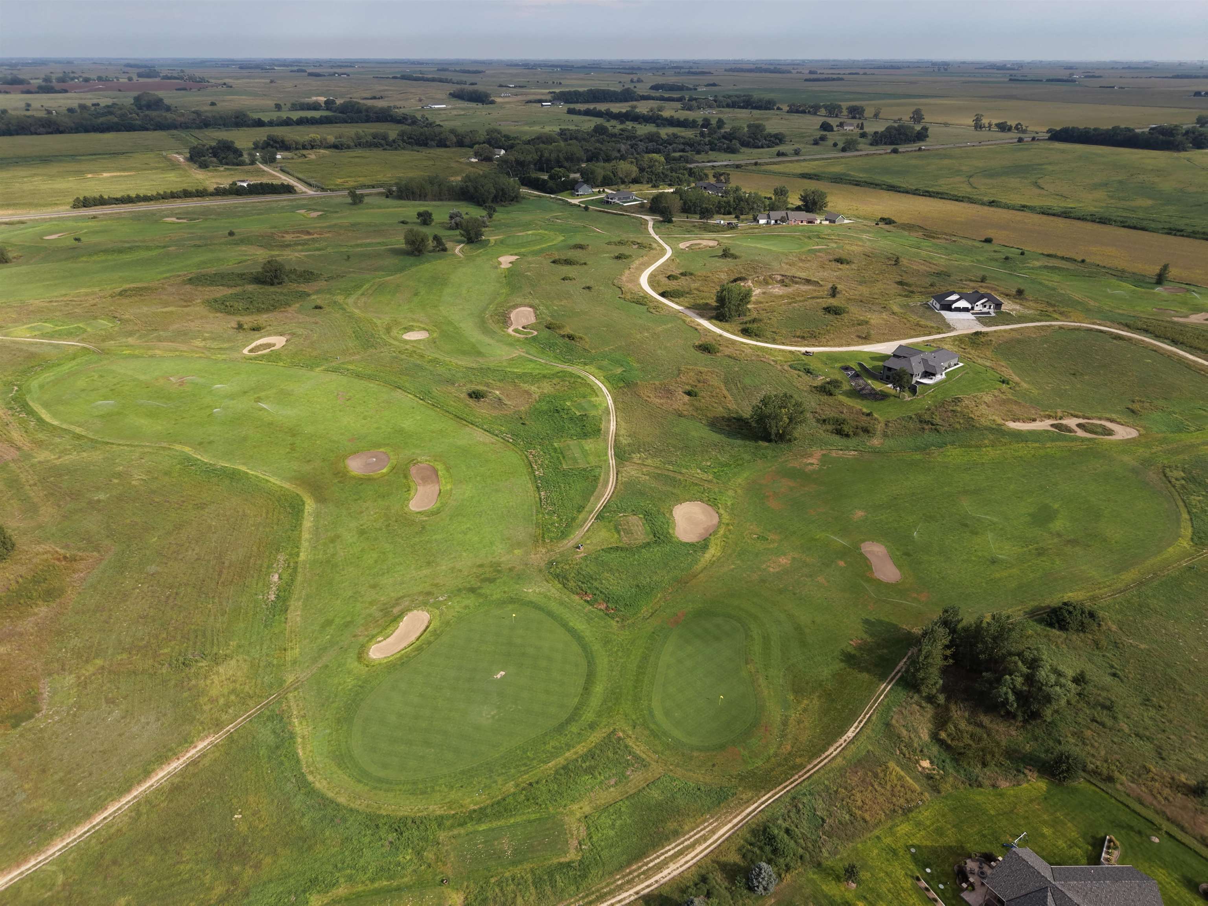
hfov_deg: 71.6
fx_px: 838
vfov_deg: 56.8
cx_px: 604
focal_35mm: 24
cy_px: 453
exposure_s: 1/3000
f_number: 1.8
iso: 120
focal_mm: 8.67
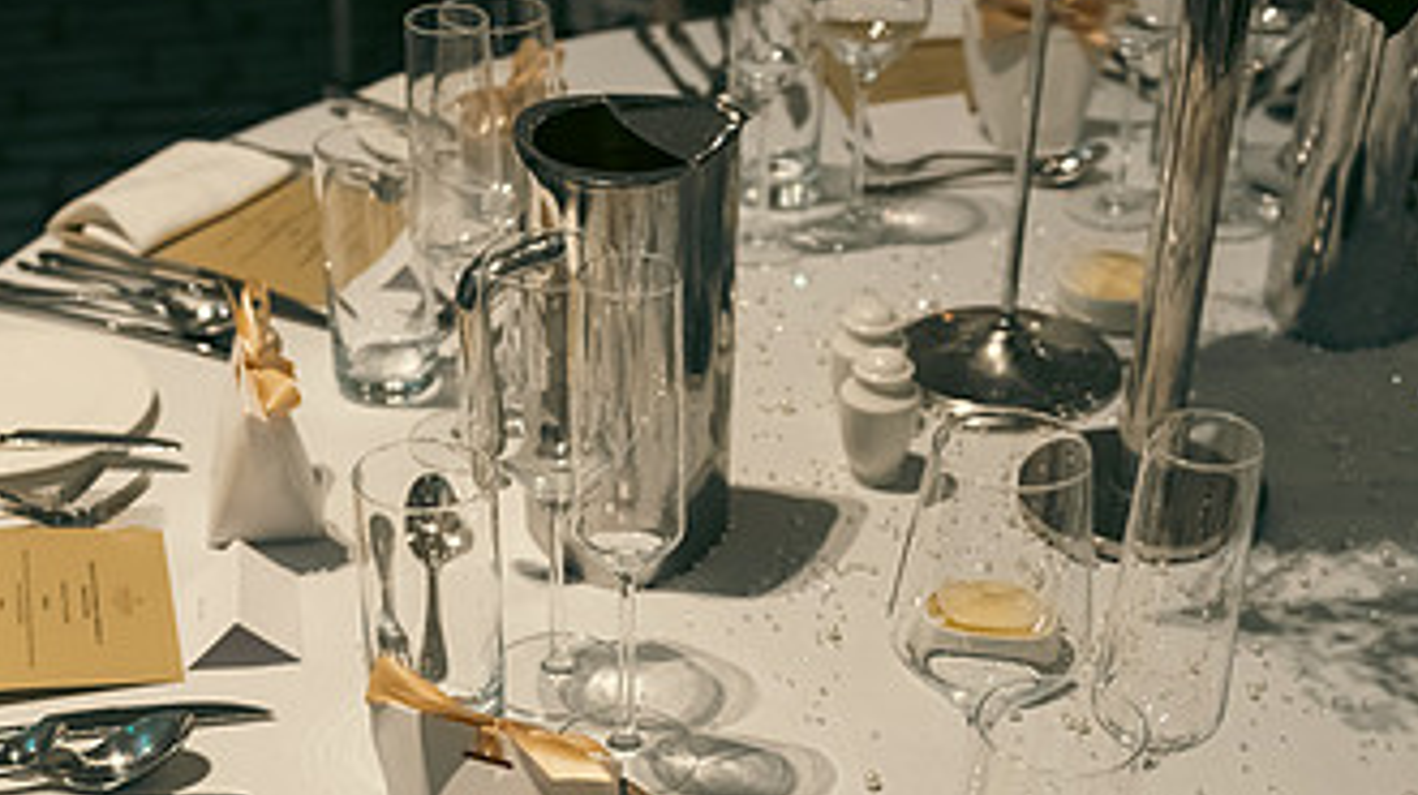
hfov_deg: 35.4
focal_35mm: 59
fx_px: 2217
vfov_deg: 19.7
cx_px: 619
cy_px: 801
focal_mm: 32
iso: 1250
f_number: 3.5
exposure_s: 1/160
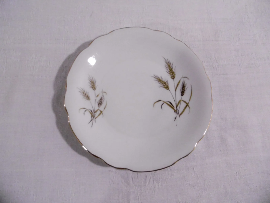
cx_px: 135
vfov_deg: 56.8
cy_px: 102
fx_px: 187
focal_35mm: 24
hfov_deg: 71.6
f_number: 3.1
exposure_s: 1/30
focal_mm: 4.3
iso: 400
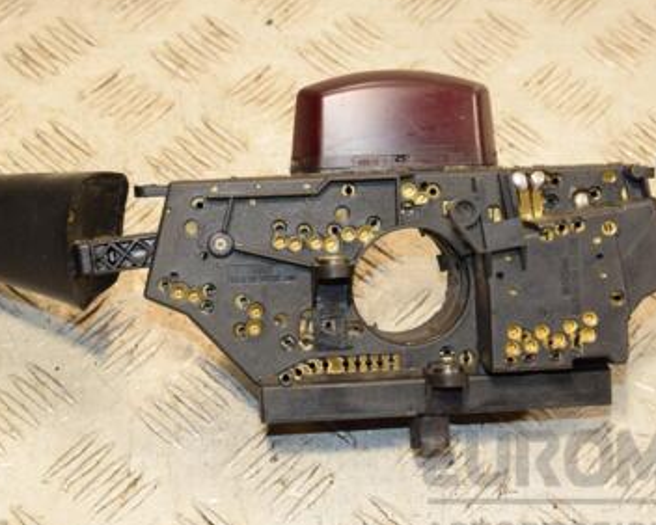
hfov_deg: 19.9
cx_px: 388
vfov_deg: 16.0
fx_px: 1865
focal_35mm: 96
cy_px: 210
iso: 800
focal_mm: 40
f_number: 6.3
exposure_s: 1/200
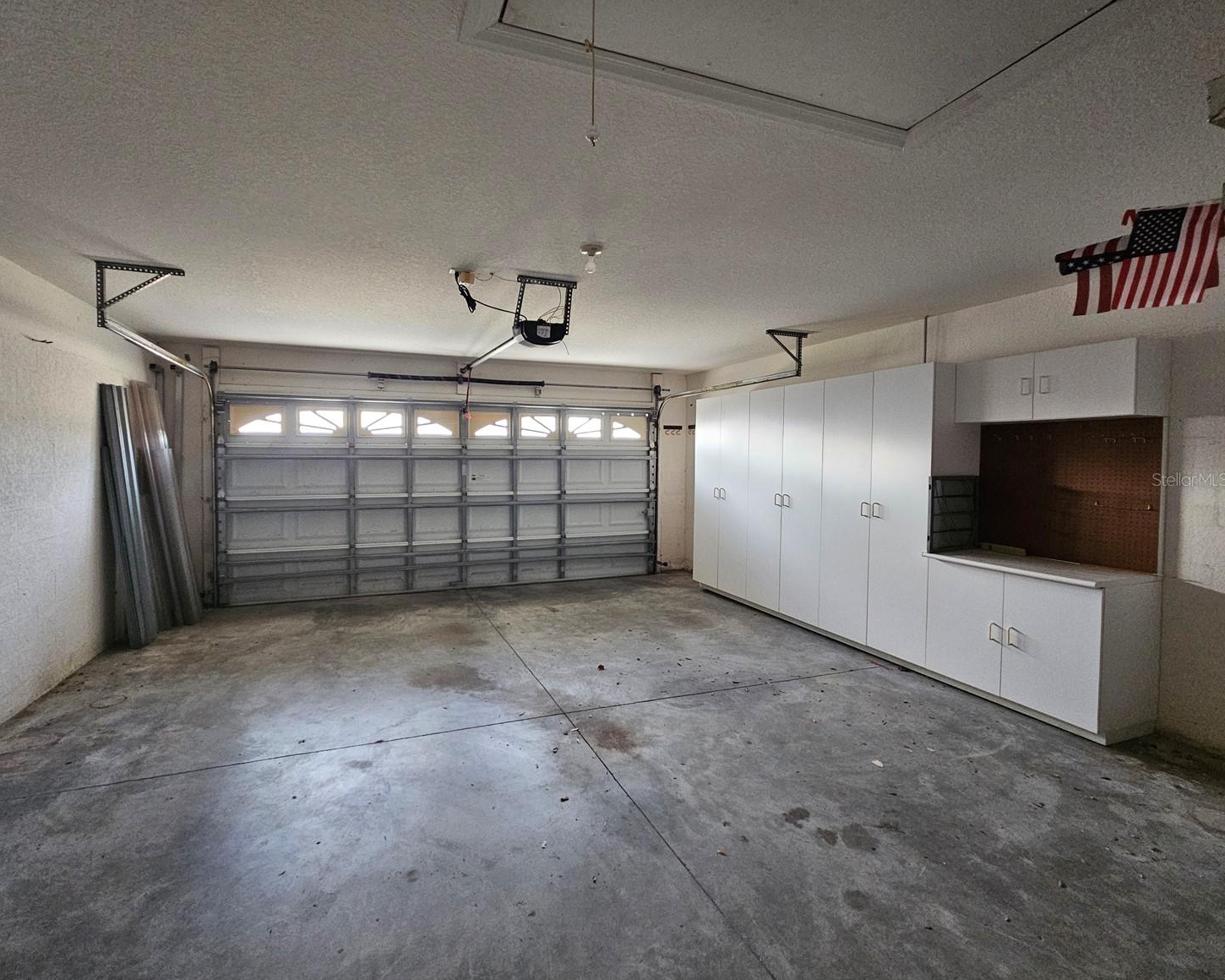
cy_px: 479
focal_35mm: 14
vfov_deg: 88.0
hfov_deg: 100.4
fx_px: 508
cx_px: 556
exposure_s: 1/30
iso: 640
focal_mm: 2.2
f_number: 2.2
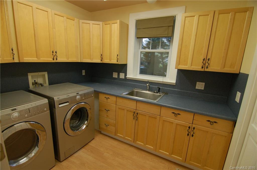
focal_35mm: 16
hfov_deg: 95.1
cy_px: 85
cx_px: 128
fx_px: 118
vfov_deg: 71.9
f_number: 4
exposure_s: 1/60
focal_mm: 11
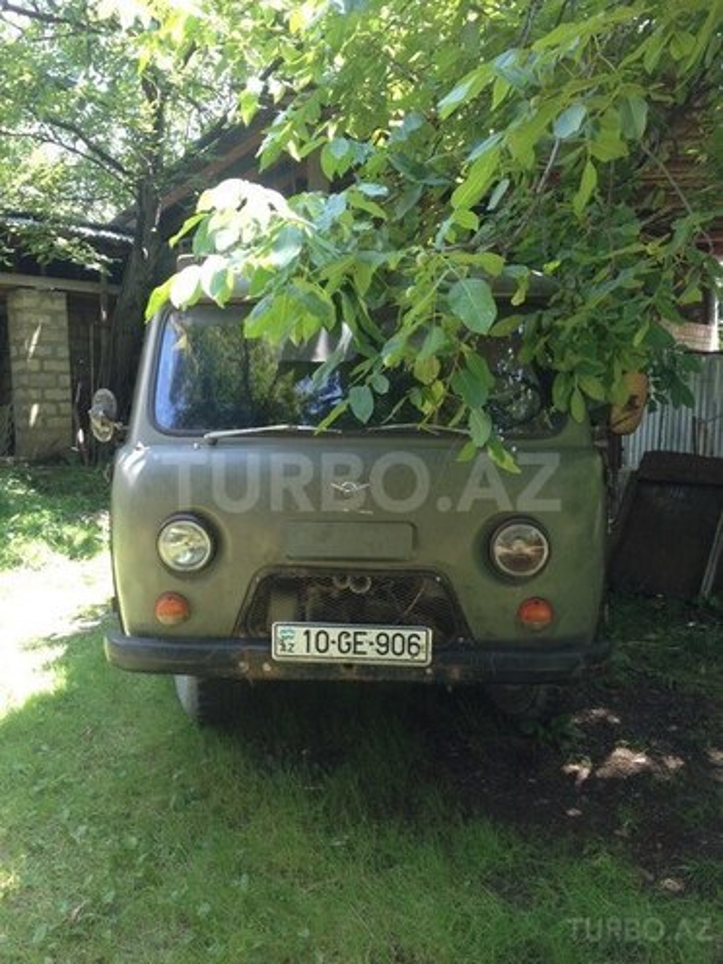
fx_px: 975
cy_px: 482
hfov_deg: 40.7
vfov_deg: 52.6
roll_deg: +3.2
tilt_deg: -2.4
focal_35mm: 35
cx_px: 362
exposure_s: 1/120
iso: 64
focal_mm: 4.28
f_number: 2.4
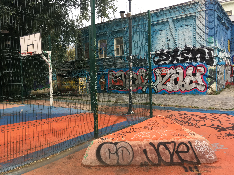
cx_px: 117
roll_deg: +0.7
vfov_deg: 48.2
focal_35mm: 29
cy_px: 88
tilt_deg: -2.7
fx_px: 196
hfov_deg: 61.7
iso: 32
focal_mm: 4.15
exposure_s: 1/50
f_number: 2.2
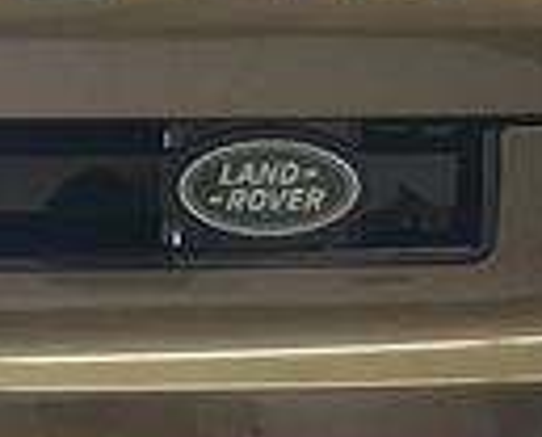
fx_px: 2816
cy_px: 189
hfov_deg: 10.7
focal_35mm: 175
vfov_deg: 8.9
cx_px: -239
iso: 64
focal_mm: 3
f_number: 1.8
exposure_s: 1/83
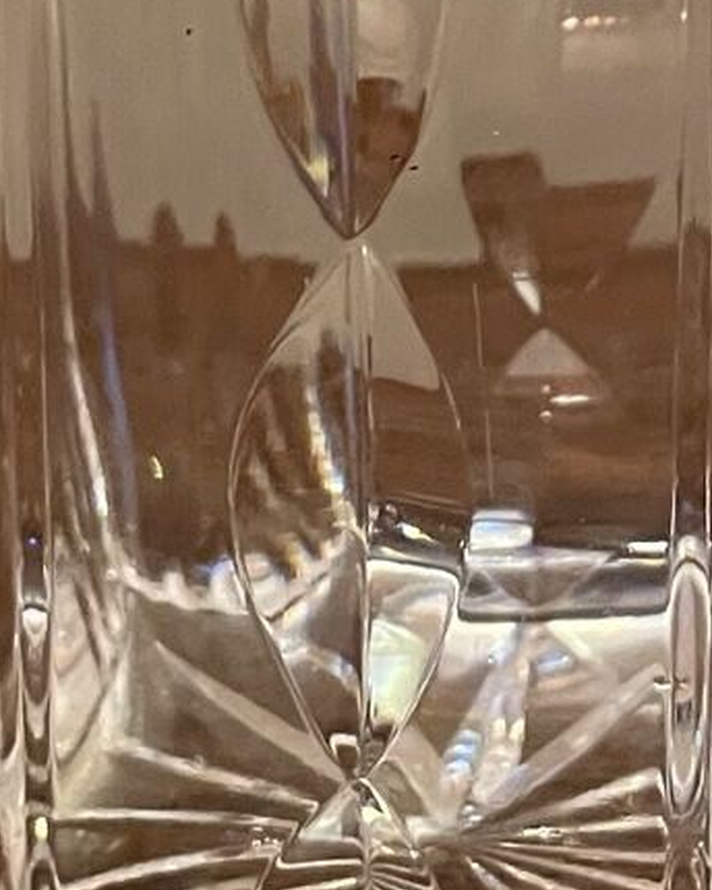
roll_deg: +0.2
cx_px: 397
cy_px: -130
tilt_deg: -15.0
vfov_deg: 15.6
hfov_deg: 13.0
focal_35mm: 119
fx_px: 3135
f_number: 1.6
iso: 500
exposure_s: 1/33
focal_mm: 4.2
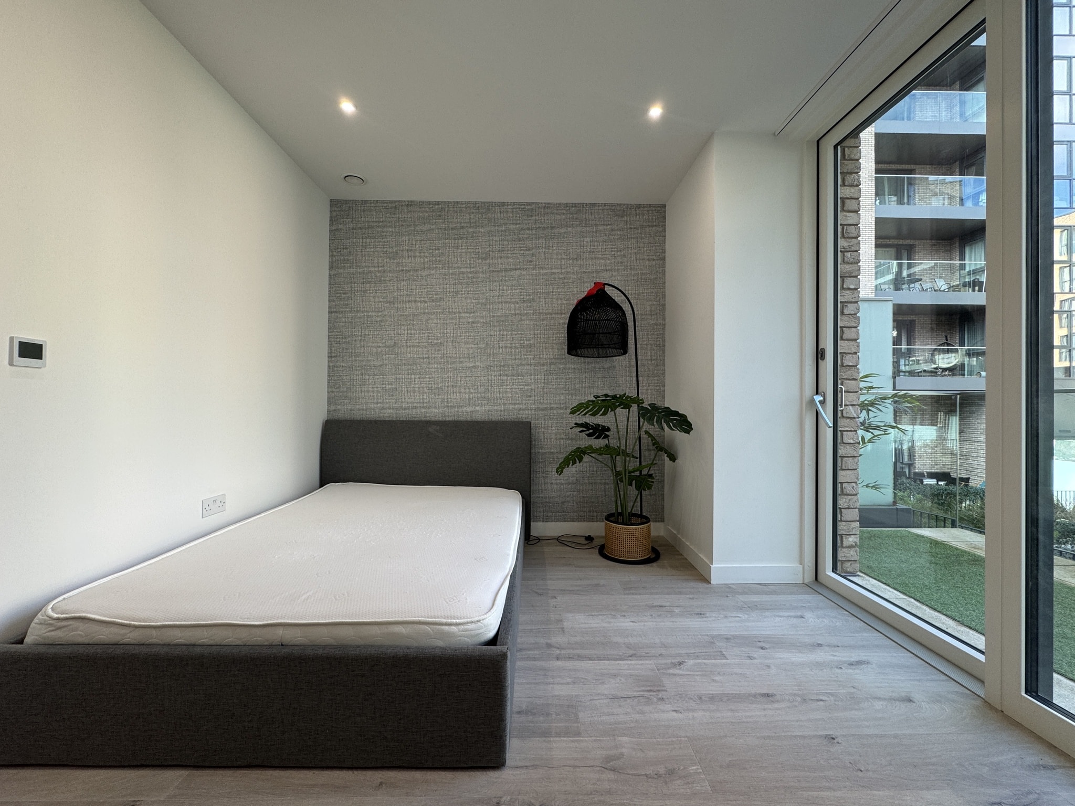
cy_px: 403
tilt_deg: +0.5
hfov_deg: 102.1
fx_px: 435
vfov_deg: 85.7
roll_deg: -0.1
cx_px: 538
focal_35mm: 14
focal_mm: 2.22
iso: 80
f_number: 2.2
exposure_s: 1/100
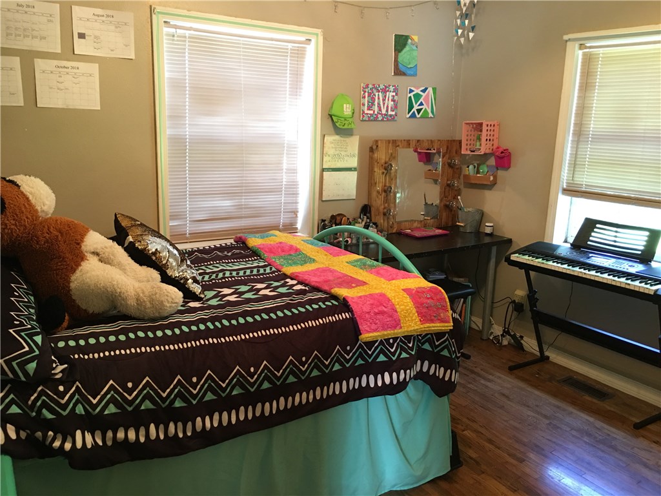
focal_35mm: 29
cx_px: 330
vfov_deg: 48.2
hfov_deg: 61.7
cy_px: 248
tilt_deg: -11.6
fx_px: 554
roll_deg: -1.8
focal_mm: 4.15
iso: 80
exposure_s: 1/8
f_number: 2.2
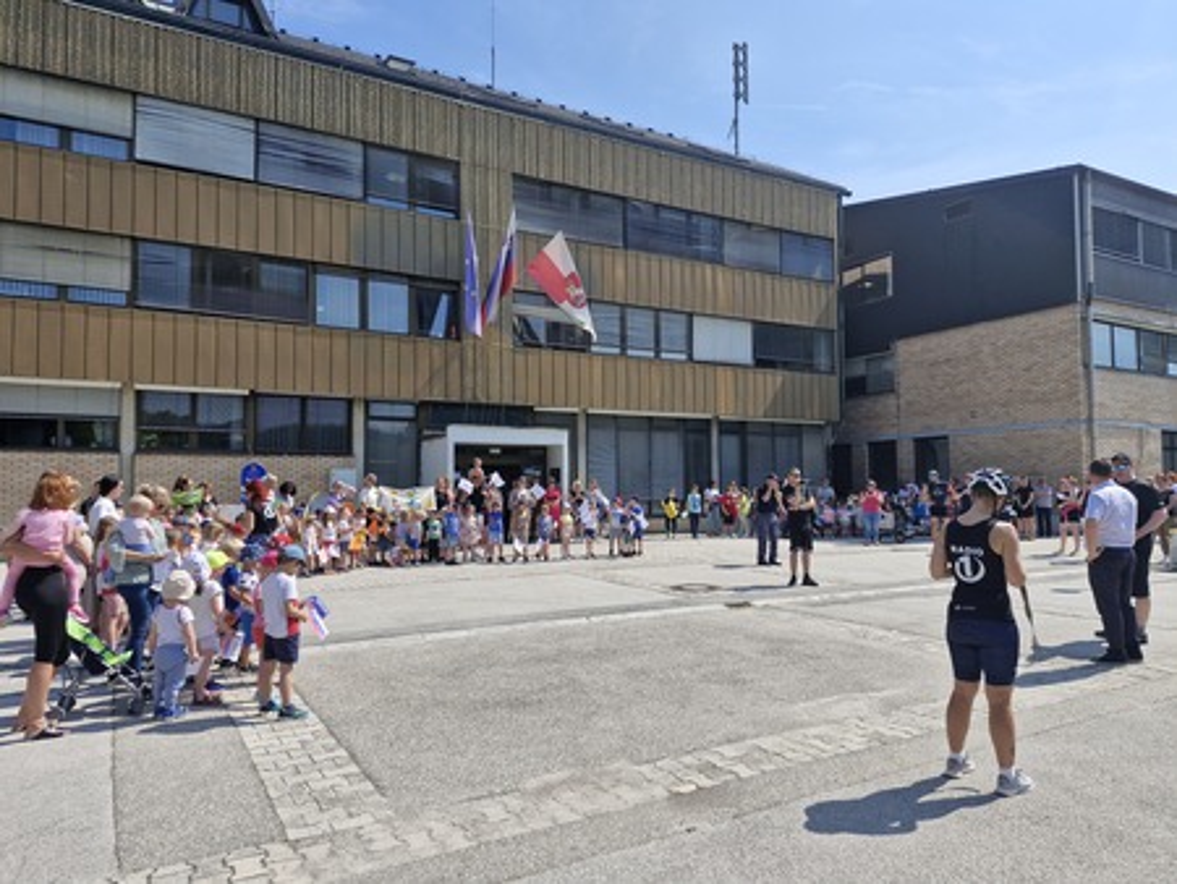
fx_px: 782
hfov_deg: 73.9
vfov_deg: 58.9
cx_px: 588
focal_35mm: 23
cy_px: 442
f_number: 1.8
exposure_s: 1/1860
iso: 50
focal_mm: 5.54
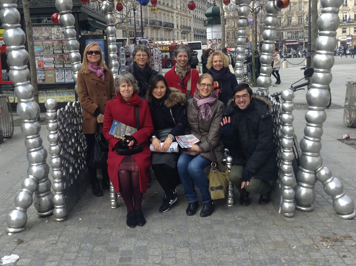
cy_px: 106
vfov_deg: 33.4
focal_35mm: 43
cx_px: 156
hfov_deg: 43.8
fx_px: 442
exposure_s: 1/259
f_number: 2.4
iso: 25
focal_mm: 3.3
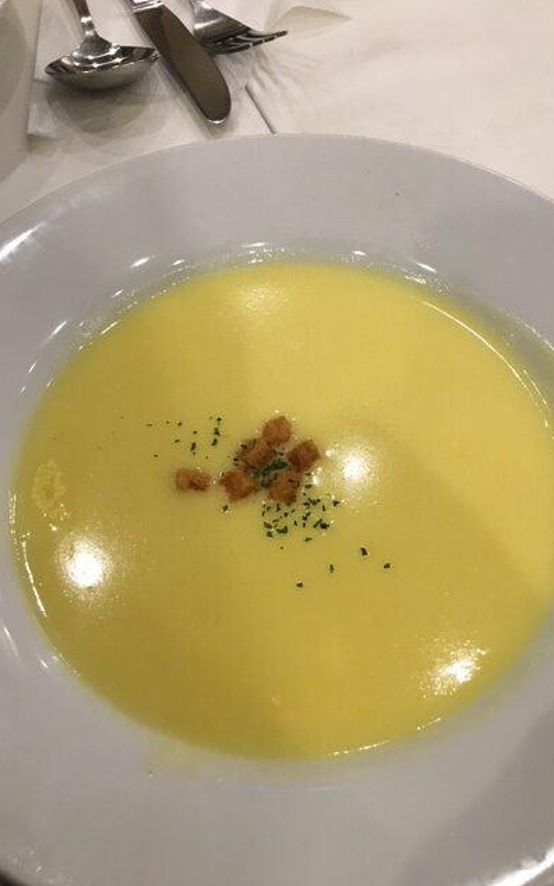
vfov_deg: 61.2
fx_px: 749
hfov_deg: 40.6
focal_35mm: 31
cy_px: 441
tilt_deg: -58.5
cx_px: 282
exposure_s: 1/30
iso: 40
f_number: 2.2
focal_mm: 4.15
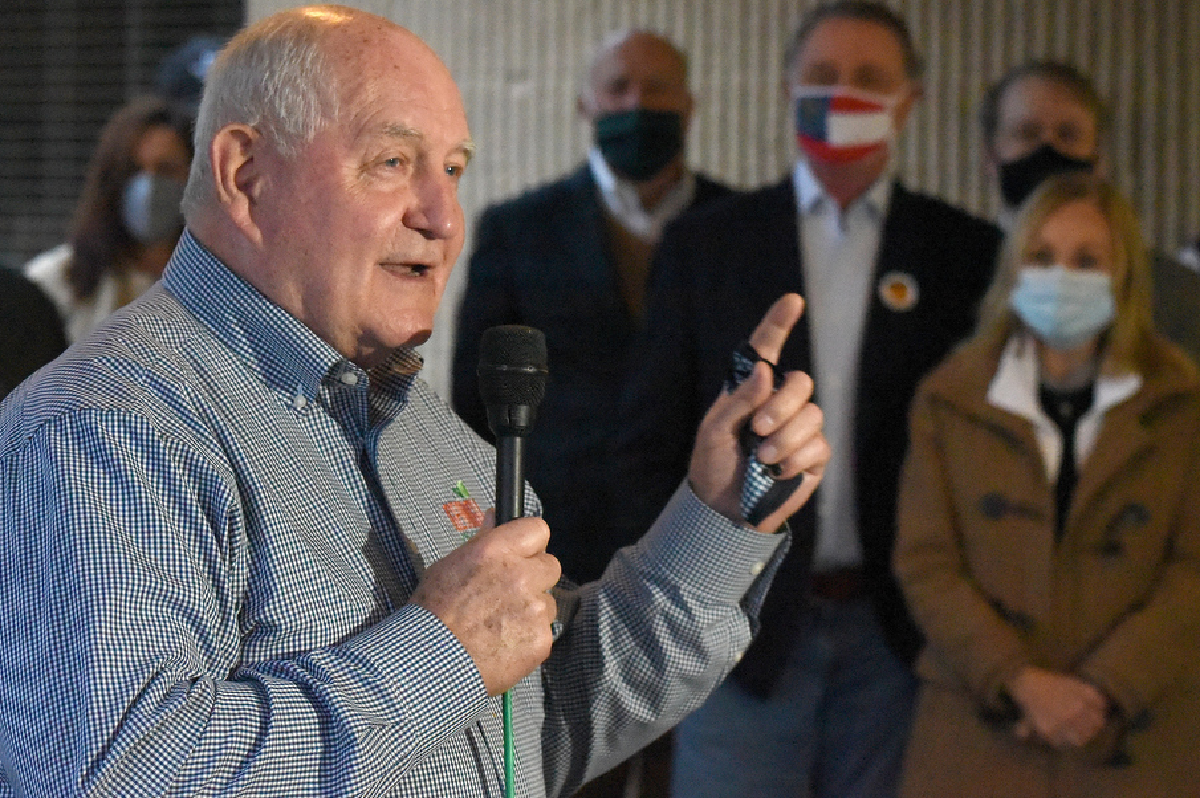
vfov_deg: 11.8
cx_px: 591
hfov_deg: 17.7
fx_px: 3864
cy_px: 376
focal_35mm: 116
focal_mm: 105
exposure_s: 1/200
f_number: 6.3
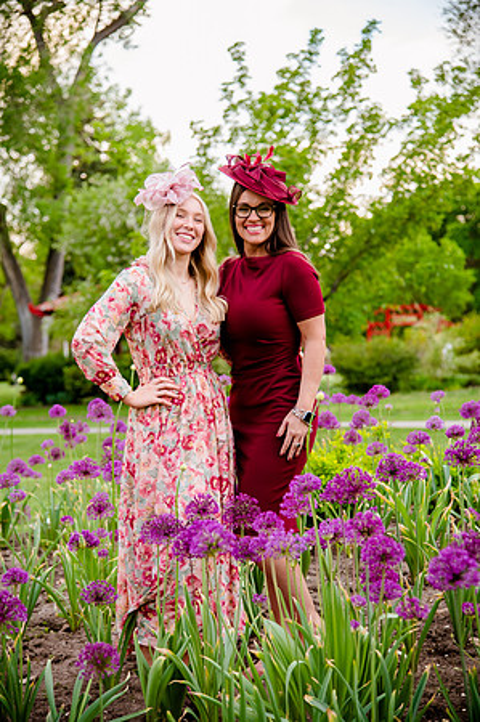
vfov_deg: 26.0
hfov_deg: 17.5
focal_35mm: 78
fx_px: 1563
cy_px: 361
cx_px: 240
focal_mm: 78
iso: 1600
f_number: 4
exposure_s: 1/100
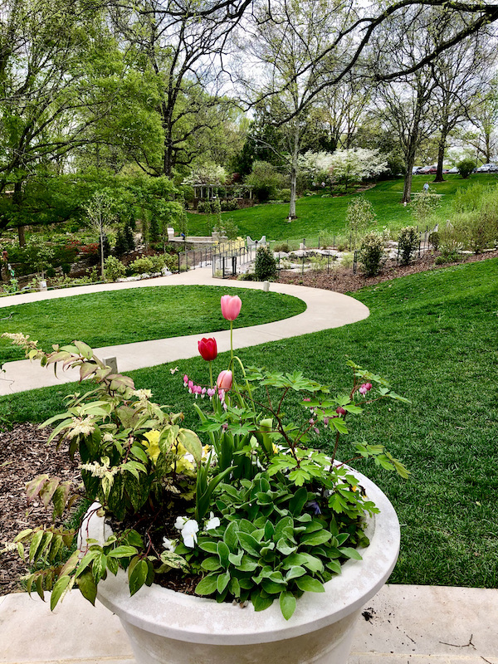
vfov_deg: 63.4
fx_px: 537
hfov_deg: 49.7
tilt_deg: -14.2
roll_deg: -1.0
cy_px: 332
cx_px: 249
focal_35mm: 28
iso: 20
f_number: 1.8
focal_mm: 4
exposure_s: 1/340
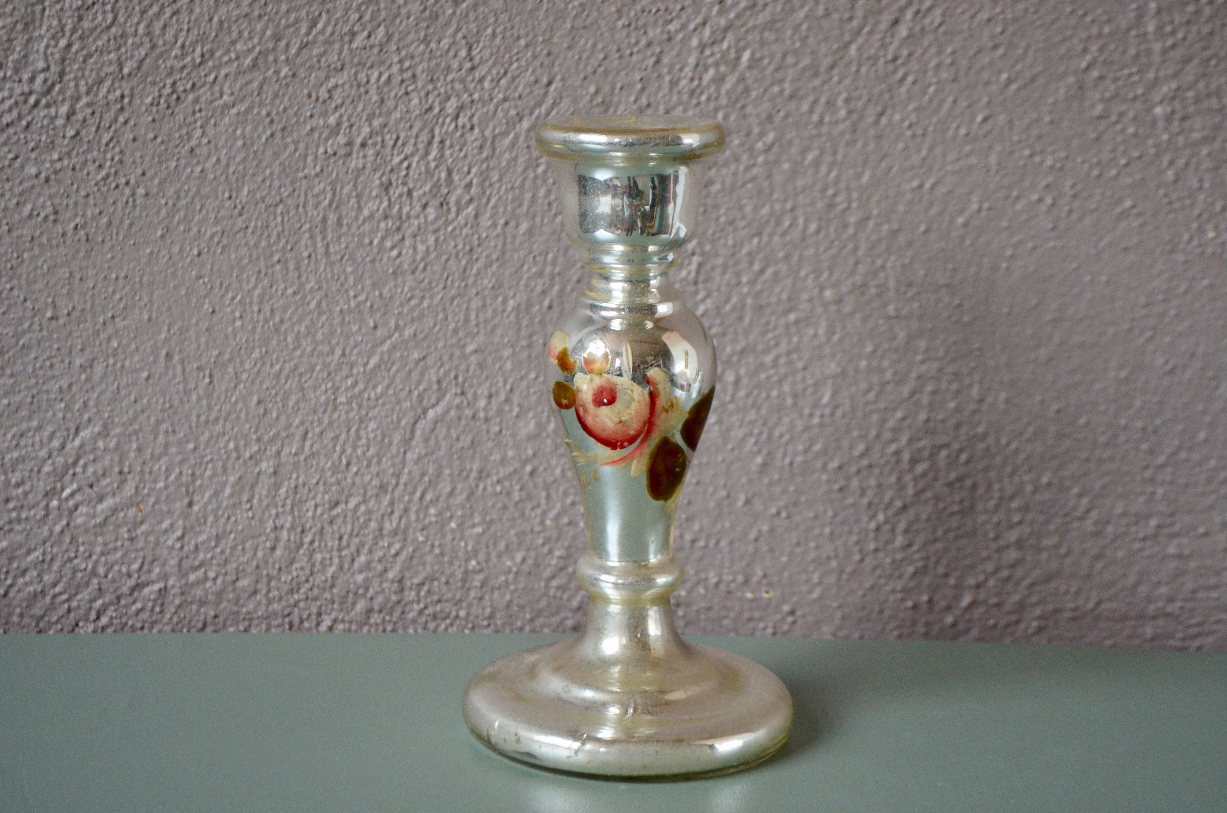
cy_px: 406
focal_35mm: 63
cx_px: 614
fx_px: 2143
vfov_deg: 21.5
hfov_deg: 32.0
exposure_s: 1/100
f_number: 5.3
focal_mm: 42
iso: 1250
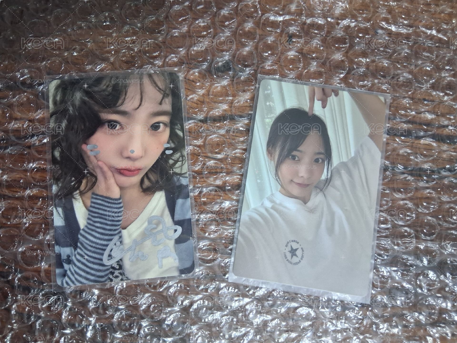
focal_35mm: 26
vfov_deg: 53.1
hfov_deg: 67.3
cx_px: 228
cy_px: 172
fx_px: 343
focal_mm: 3.98
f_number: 1.8
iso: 500
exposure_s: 1/60.2
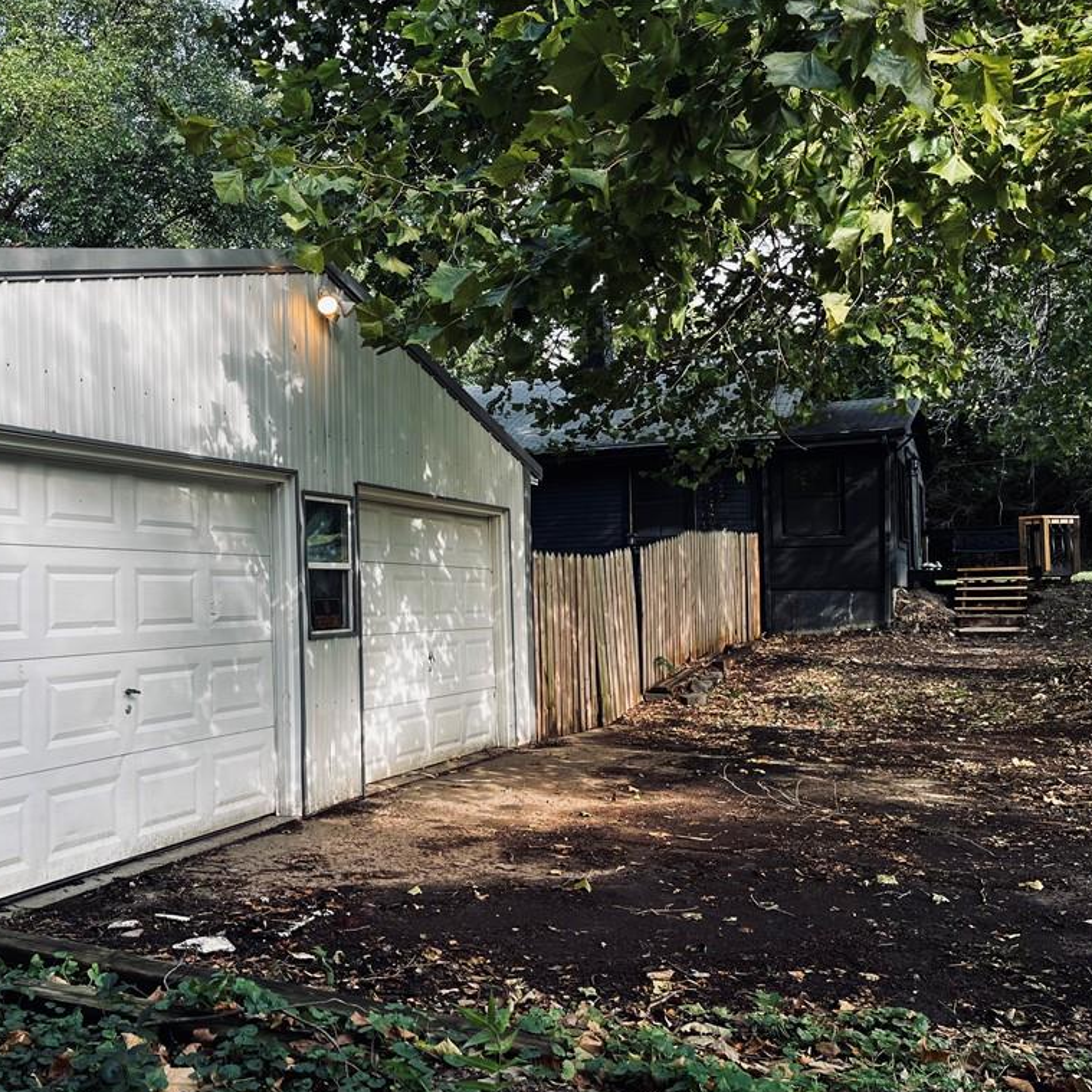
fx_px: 1106
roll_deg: +1.9
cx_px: 374
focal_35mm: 31
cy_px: 548
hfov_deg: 51.7
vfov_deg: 52.5
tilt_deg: +2.3
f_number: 1.6
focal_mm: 5.1
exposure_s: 1/250
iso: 40
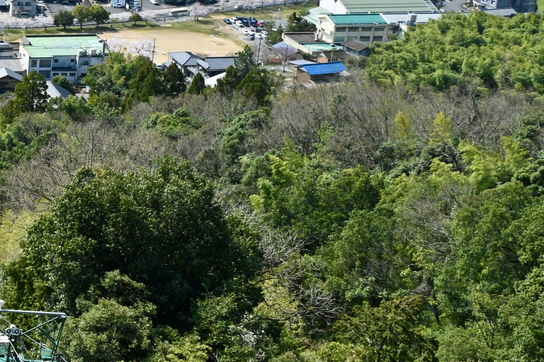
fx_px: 1284
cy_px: 120
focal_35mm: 85
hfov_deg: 20.6
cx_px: -257
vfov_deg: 16.0
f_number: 16
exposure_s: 1/1000
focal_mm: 28
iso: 2500
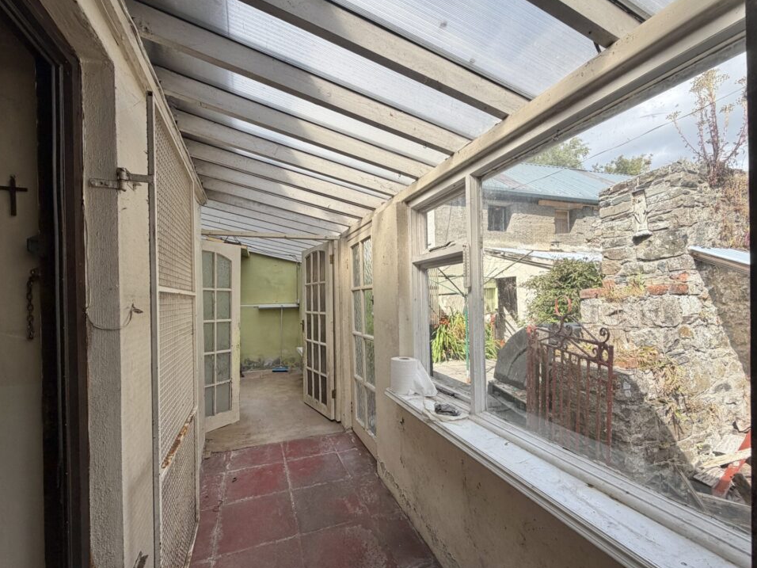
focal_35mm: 15
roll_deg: +2.7
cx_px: 374
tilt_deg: +0.0
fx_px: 328
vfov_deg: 81.7
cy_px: 299
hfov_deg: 98.2
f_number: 2.2
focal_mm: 2.22
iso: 40
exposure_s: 1/574
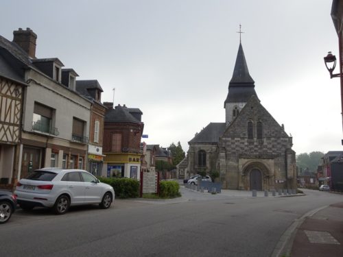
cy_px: 128
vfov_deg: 44.2
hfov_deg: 56.8
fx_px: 317
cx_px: 172
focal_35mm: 32
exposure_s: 1/500
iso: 80
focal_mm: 5.43
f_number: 4
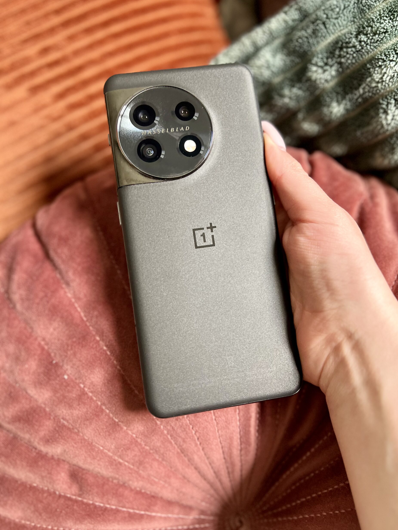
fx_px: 414
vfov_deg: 65.3
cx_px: 206
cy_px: 266
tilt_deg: -52.2
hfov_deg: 51.3
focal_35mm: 27
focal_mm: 5.7
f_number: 1.5
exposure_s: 1/60
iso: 160
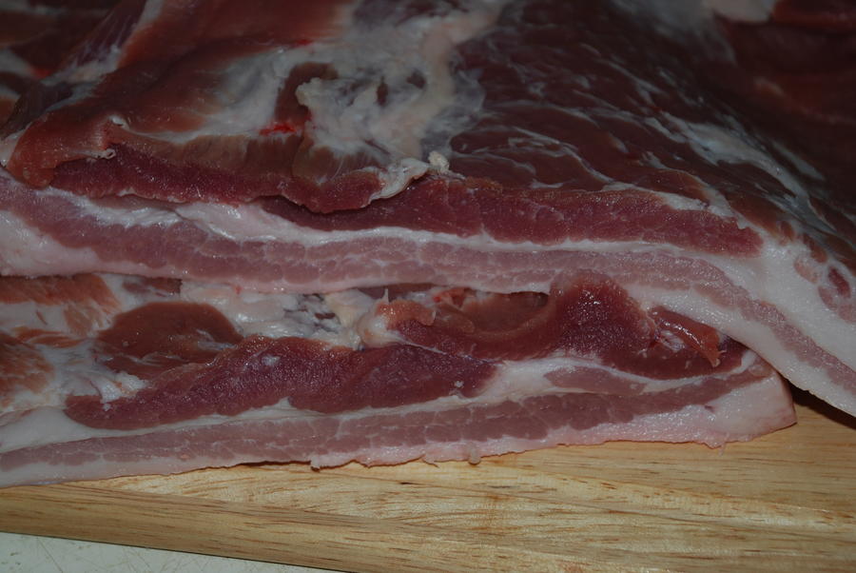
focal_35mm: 93
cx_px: 428
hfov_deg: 21.9
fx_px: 2213
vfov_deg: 14.7
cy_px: 286
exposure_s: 1/125
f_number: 5.3
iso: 100
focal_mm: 62
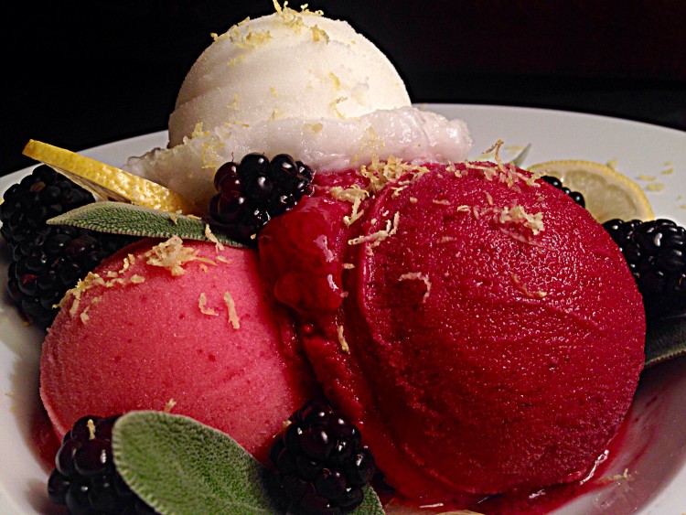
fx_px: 654
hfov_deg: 55.3
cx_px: 343
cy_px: 258
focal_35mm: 33
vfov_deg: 43.0
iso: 50
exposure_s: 1/30
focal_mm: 4.12
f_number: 2.4
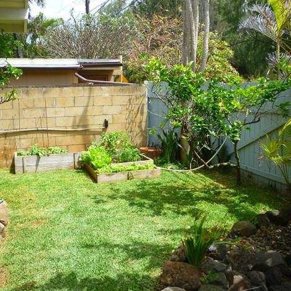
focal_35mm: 35
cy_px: 145
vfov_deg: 47.2
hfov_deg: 47.2
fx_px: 333
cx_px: 154
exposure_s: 1/400
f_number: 3.3
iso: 80
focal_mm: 5.2
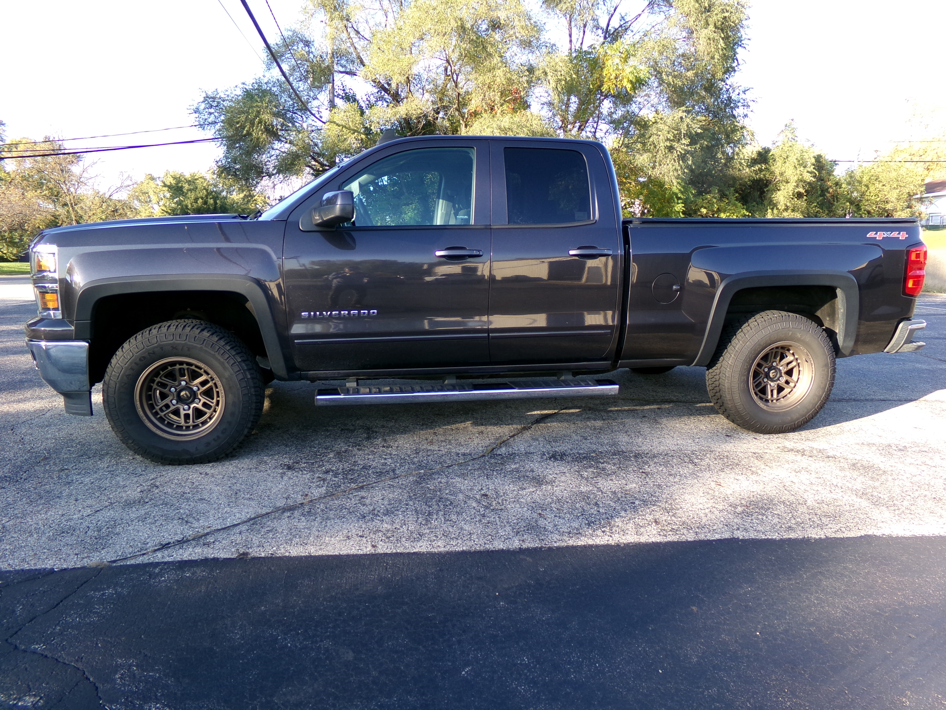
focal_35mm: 24
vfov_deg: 56.8
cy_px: 355
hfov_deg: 71.6
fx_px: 656
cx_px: 473
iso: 100
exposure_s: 1/120
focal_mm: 4.3
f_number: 3.7
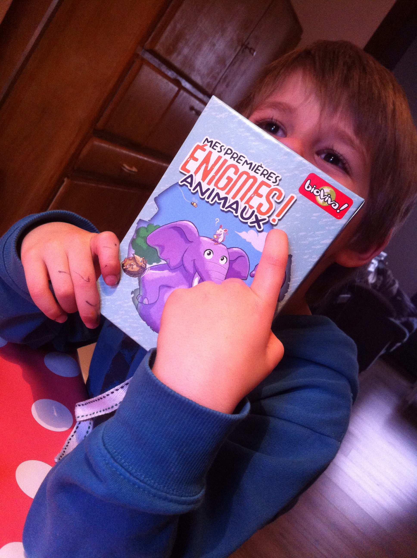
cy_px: 279
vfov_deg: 52.7
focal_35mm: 35
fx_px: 564
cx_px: 208
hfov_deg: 40.6
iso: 250
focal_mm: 3.85
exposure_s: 1/15
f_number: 2.8
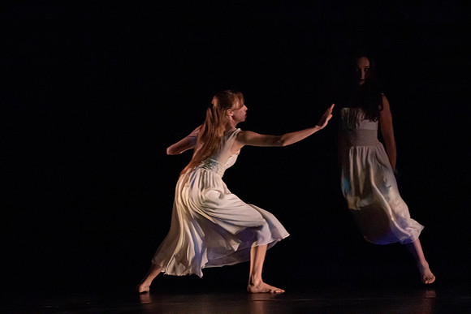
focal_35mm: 438
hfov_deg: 4.7
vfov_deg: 3.1
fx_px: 5729
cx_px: 195
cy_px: 130
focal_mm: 373
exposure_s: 1/320
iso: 6400
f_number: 5.6
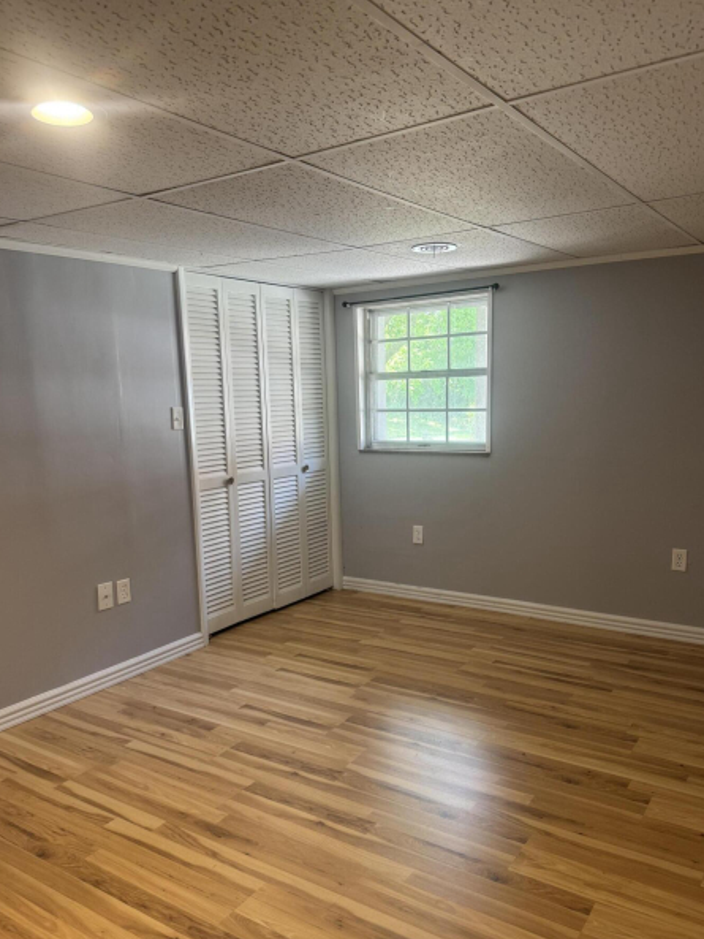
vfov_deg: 65.2
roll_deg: +2.2
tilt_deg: -8.8
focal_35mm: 27
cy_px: 508
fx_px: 732
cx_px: 354
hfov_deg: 51.4
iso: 125
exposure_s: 1/60
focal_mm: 6.76
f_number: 1.78
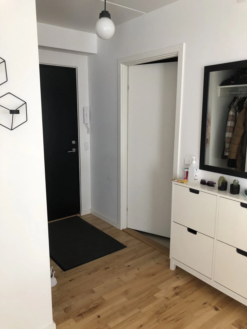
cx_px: 124
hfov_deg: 49.8
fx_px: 266
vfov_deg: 63.4
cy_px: 164
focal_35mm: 28
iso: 40
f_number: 1.8
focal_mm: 4
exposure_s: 1/30
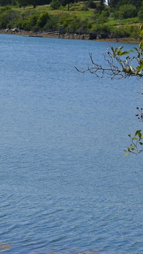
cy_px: 121
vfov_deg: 11.6
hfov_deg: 6.5
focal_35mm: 185
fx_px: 1248
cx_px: -69
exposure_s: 1/320
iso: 100
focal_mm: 40
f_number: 9
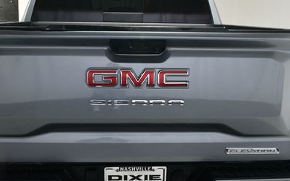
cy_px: 106
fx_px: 435
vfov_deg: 23.5
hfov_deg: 36.9
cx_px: 133
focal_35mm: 55
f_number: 10
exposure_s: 1/160
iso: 100
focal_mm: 22
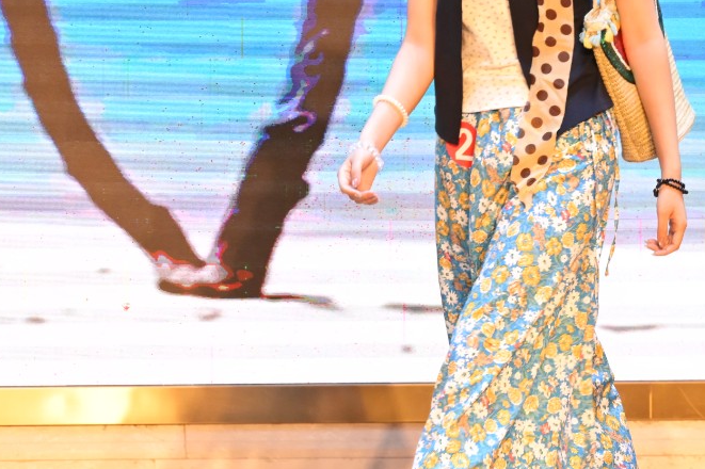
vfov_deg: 2.8
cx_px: 514
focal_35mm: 484
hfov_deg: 4.3
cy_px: -66
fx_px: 9473
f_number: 8
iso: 3200
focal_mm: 200
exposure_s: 1/250
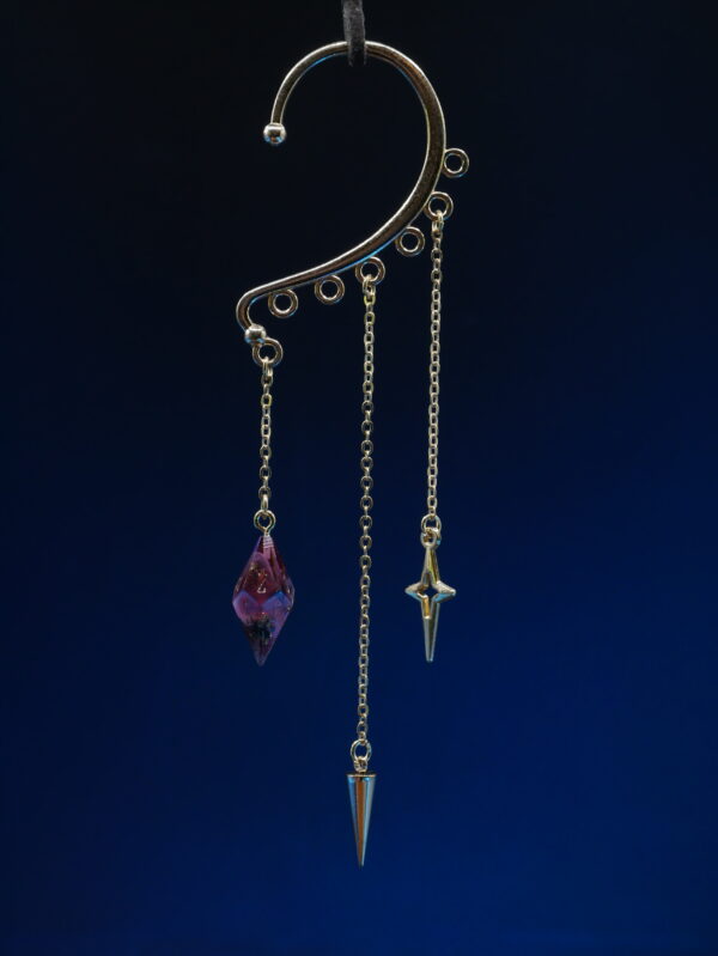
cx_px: 359
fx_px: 1658
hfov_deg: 24.4
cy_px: 478
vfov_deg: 32.2
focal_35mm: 60
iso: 800
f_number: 6.3
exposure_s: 1/60
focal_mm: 30
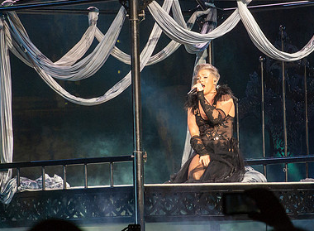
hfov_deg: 3.6
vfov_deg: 2.6
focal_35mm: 561
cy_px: 90
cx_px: 184
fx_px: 5050
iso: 800
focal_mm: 110
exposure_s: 1/100
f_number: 5.6
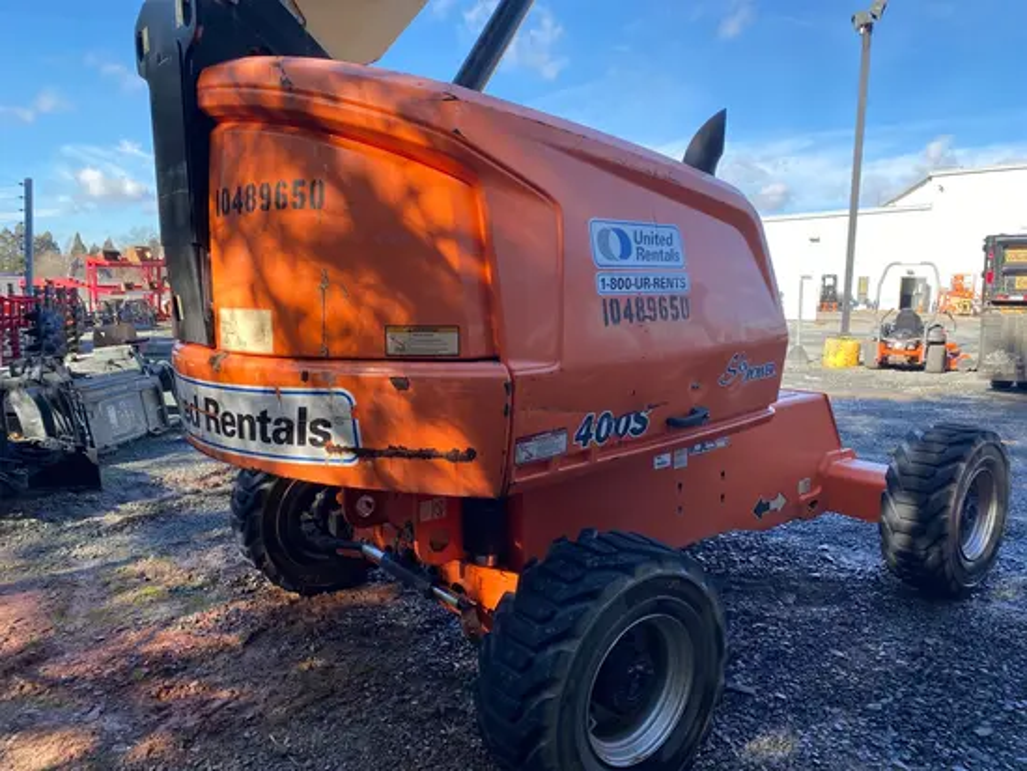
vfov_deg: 53.1
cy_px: 386
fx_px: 772
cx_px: 514
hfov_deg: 67.3
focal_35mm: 26
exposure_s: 1/515
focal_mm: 4.25
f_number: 1.8
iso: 32
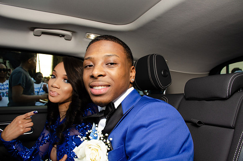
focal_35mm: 27
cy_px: 80
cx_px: 122
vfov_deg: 47.7
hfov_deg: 67.5
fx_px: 182
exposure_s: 1/60
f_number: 5.6
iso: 400
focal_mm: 18
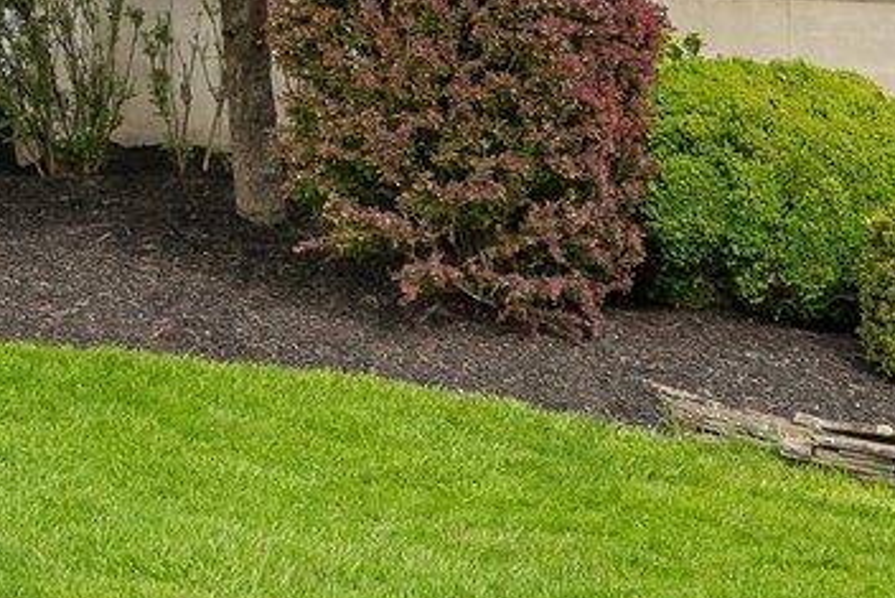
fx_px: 4626
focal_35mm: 186
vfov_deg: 7.2
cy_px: -436
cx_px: -343
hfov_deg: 10.7
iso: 100
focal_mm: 32
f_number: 8
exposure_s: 1/125
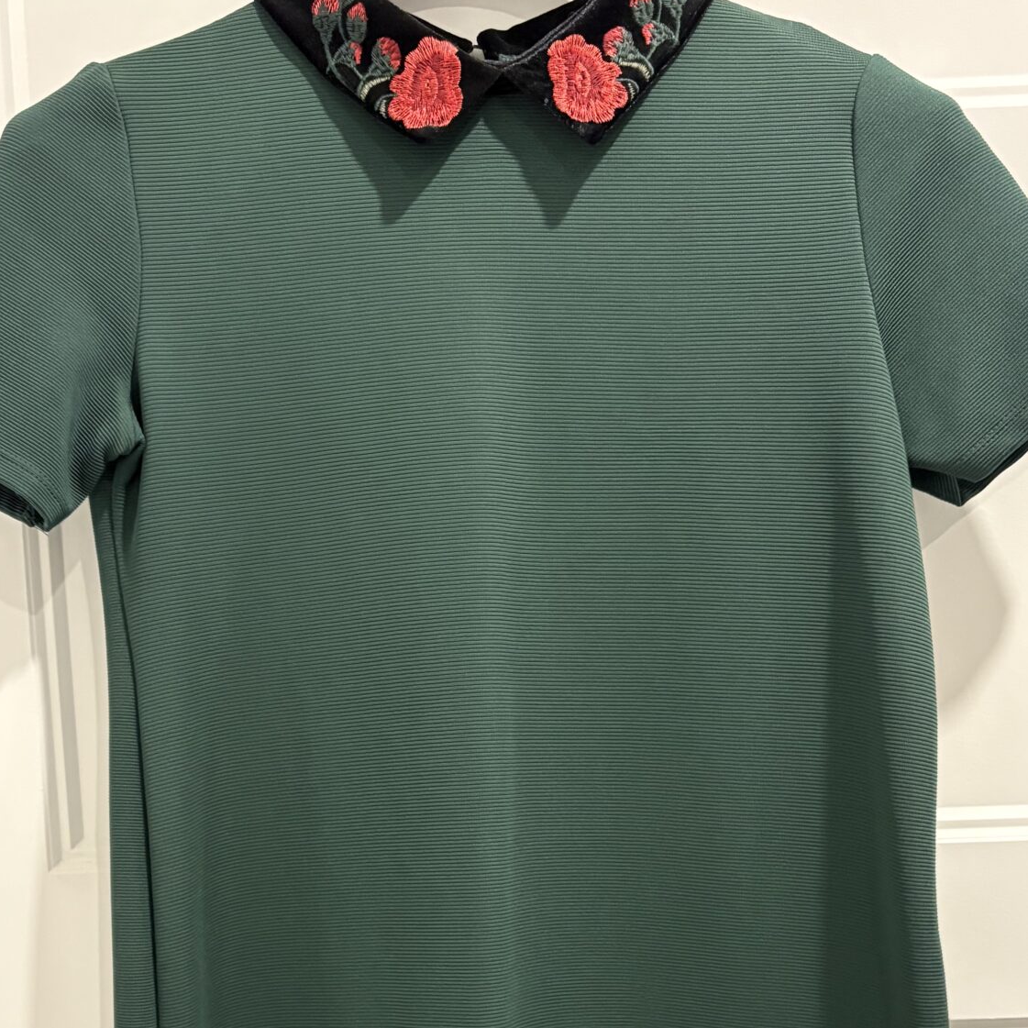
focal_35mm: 42
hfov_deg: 40.0
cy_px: 858
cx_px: 491
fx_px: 1411
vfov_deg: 38.2
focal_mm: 5.96
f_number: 1.6
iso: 400
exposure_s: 1/40
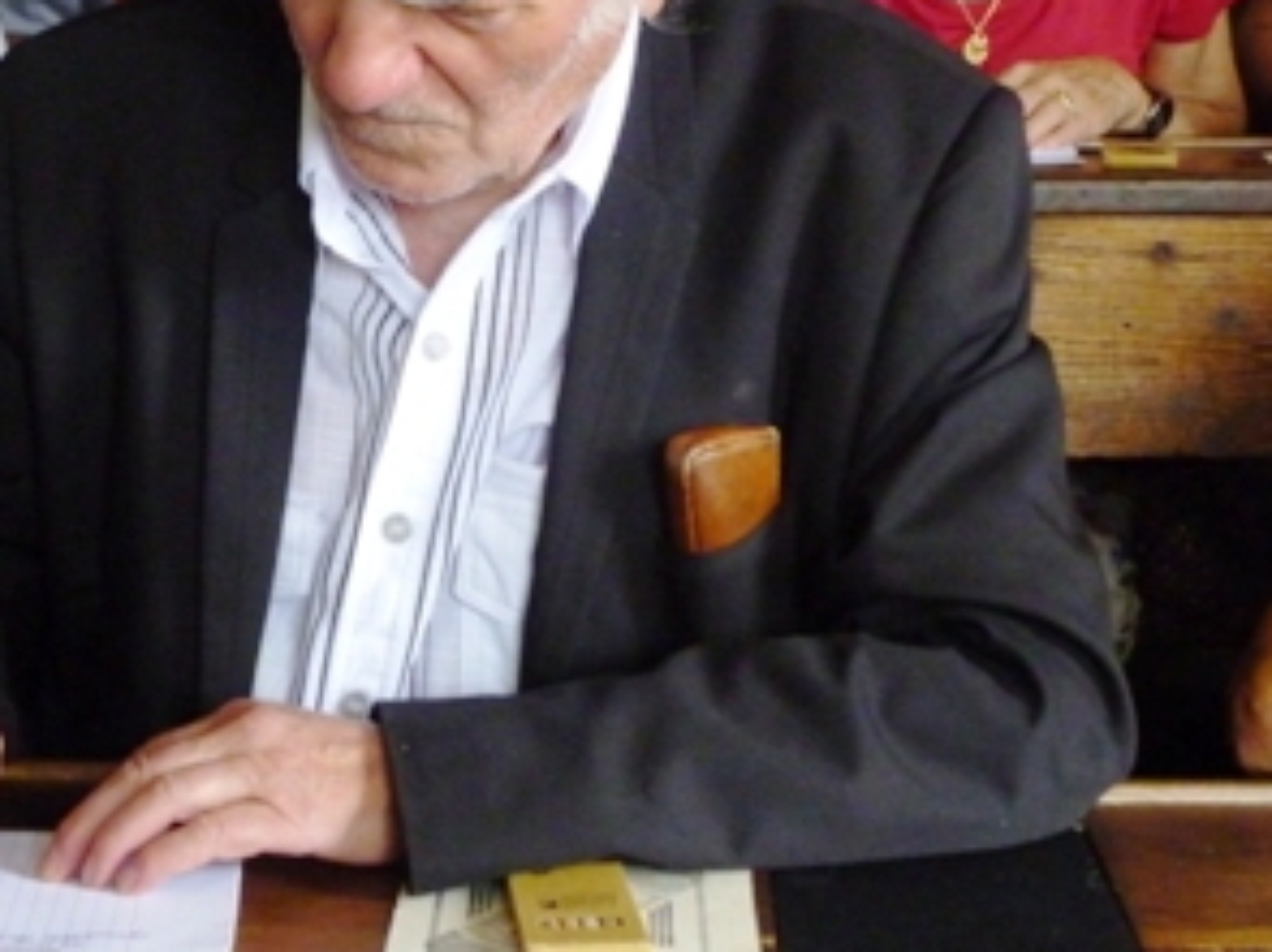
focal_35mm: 73
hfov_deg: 26.4
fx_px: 2681
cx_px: 367
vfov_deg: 20.1
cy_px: 366
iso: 800
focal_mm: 8.6
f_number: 4
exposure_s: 1/60
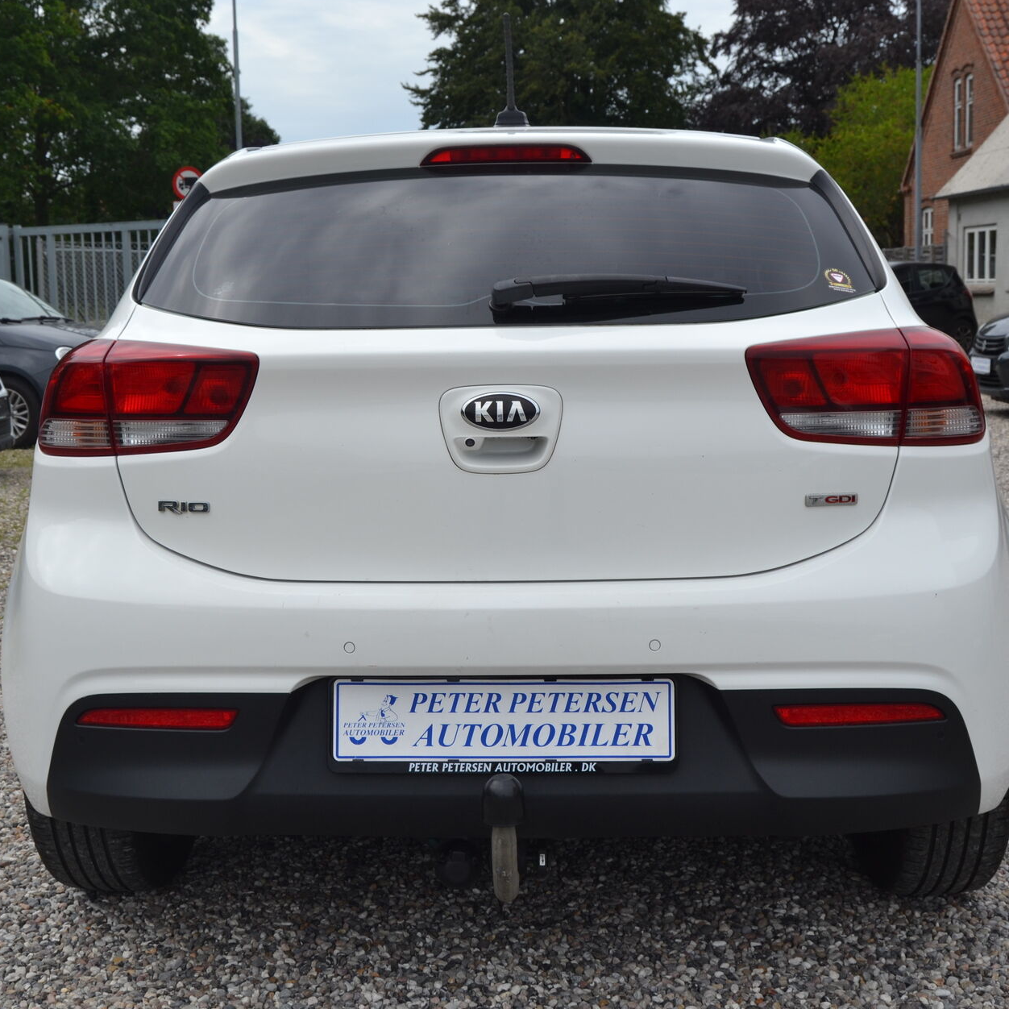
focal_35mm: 43
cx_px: 506
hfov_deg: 39.2
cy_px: 500
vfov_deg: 39.2
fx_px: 1418
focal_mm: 22
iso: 100
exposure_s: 1/320
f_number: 9
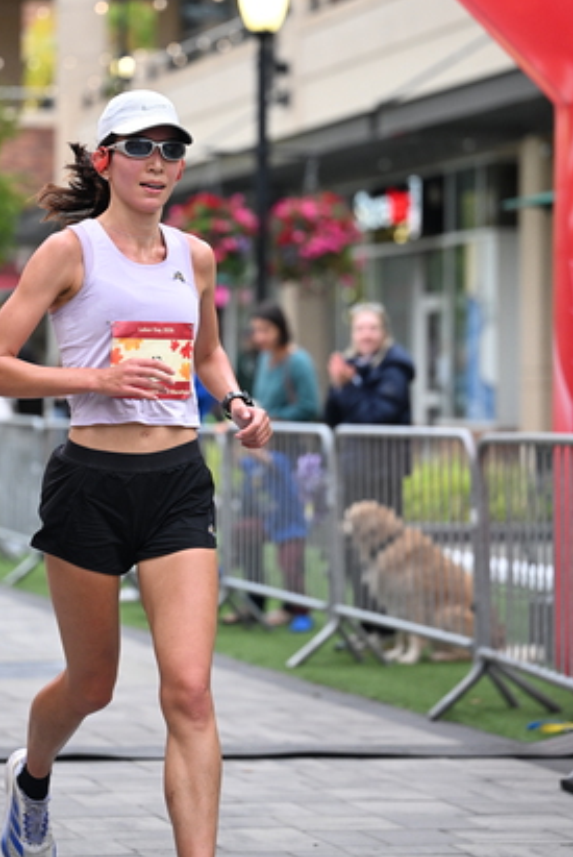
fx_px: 3024
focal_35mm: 127
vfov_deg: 16.1
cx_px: 214
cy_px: 286
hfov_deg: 10.8
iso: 1600
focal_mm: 95
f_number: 2.8
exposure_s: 1/1000
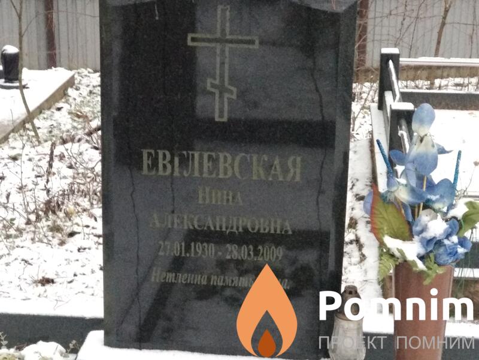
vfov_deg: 28.0
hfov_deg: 36.8
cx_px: 240
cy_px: 180
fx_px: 720
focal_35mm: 52
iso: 1600
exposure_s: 1/30
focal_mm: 5.99
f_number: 2.6
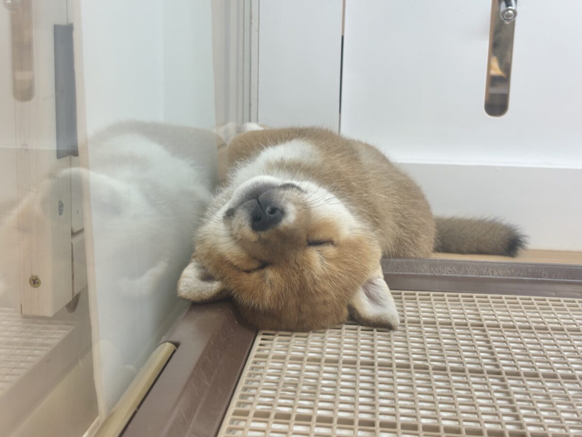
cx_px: 291
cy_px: 218
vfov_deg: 28.0
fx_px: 874
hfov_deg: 36.8
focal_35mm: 52
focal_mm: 5.96
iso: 40
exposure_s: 1/50
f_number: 1.6
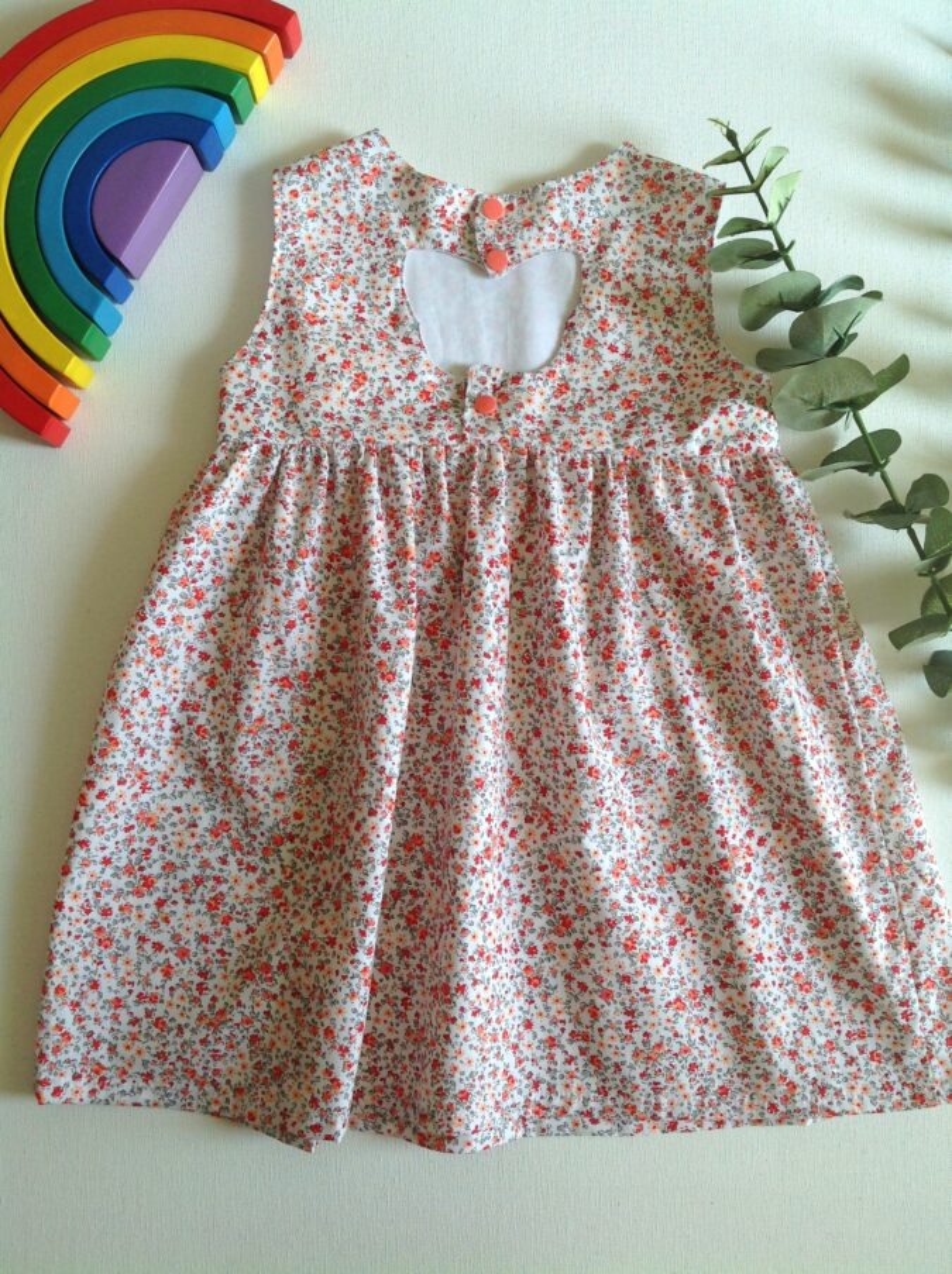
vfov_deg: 52.7
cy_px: 637
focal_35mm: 35
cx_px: 476
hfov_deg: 40.6
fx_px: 1287
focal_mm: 4.28
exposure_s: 1/120
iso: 64
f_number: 2.4
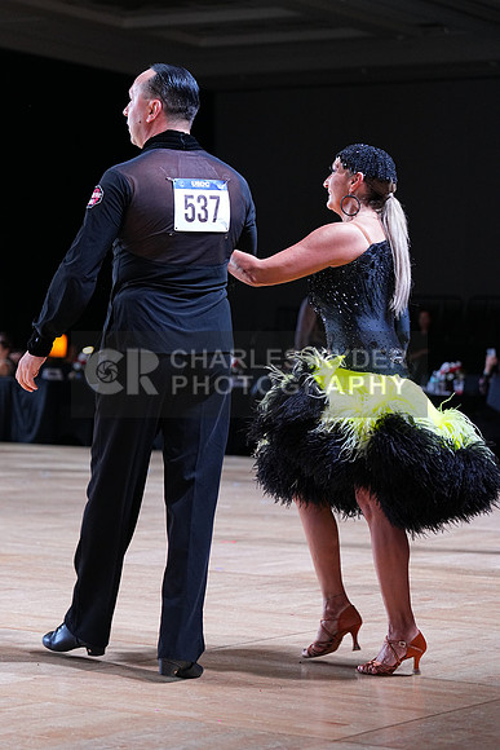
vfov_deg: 20.6
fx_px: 2061
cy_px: 375
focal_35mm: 99
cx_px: 250
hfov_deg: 13.8
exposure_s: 1/400
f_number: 4
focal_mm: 99
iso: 2000
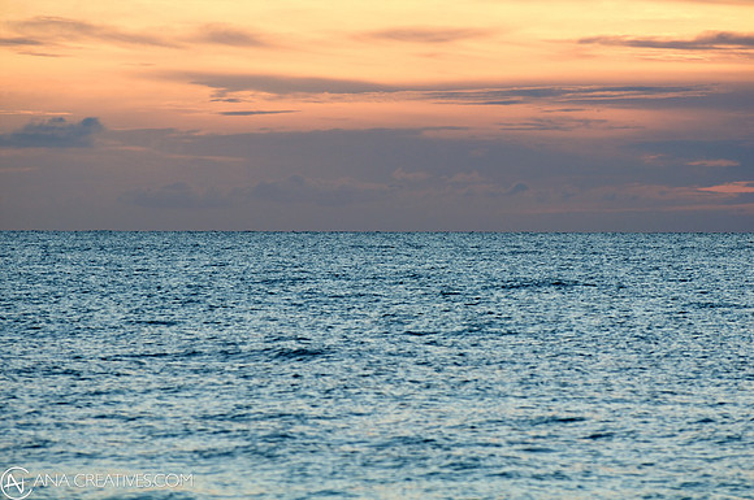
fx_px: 6275
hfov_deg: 6.9
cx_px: 377
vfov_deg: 4.6
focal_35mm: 300
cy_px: 250
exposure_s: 1/320
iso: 200
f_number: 6.3
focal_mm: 200
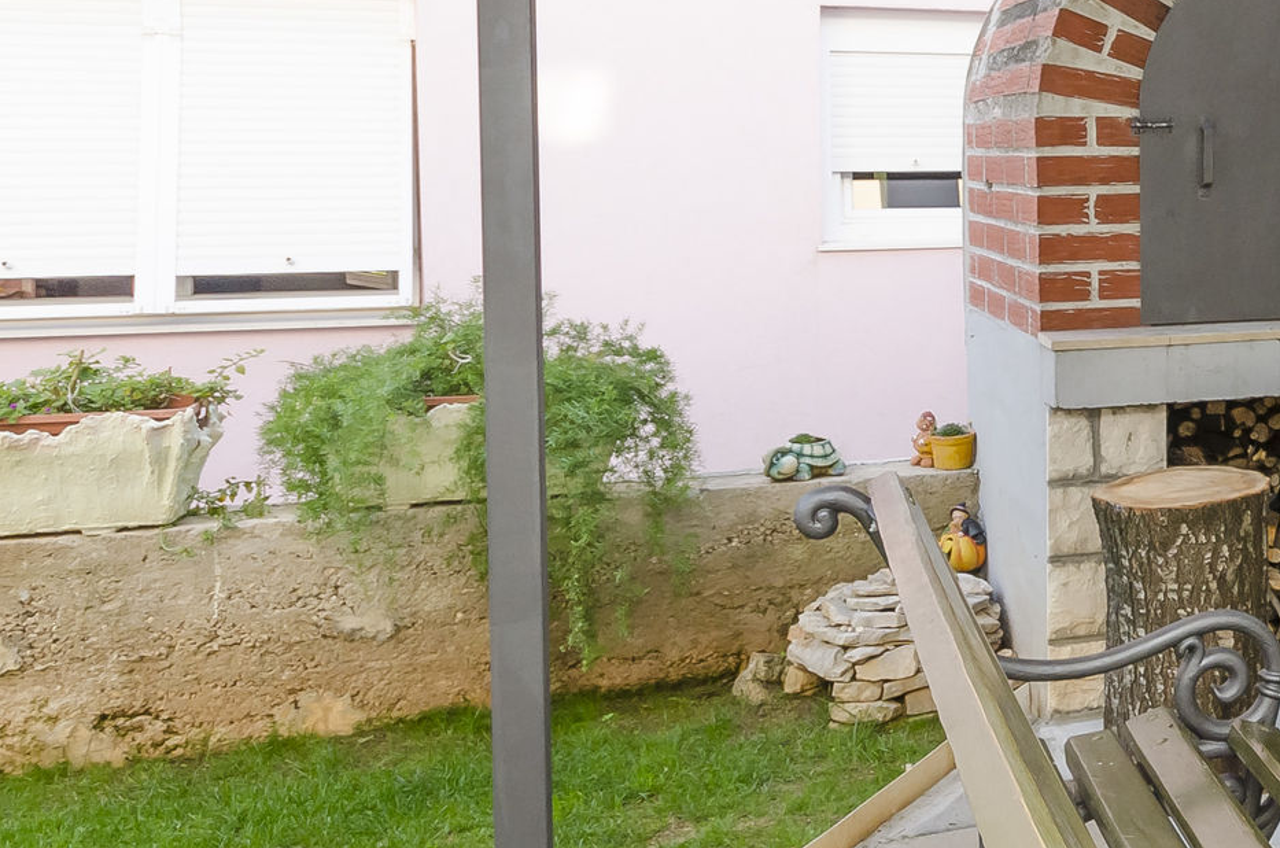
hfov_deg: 36.2
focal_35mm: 45
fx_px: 1597
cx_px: 1447
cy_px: 212
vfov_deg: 29.3
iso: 100
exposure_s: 1/80
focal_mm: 10
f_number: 8
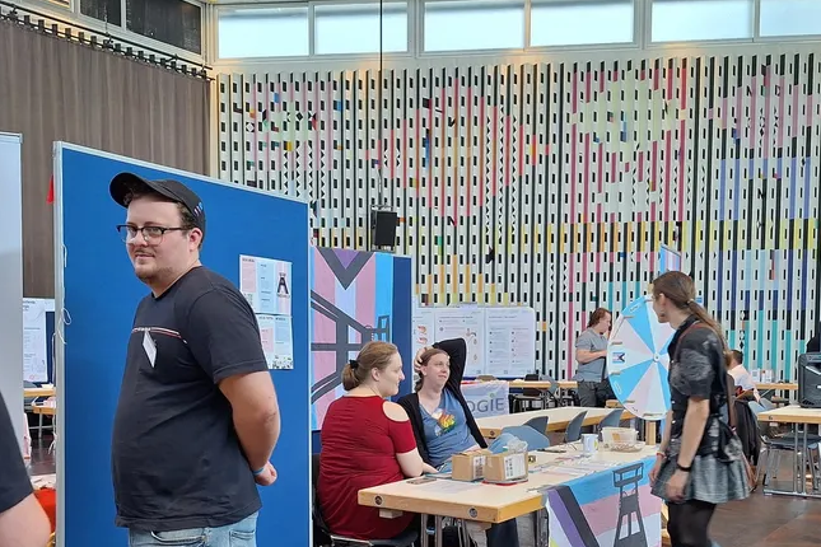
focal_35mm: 38
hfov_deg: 50.7
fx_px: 867
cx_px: 406
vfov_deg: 34.5
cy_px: 394
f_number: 1.8
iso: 64
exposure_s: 1/50
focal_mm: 5.54
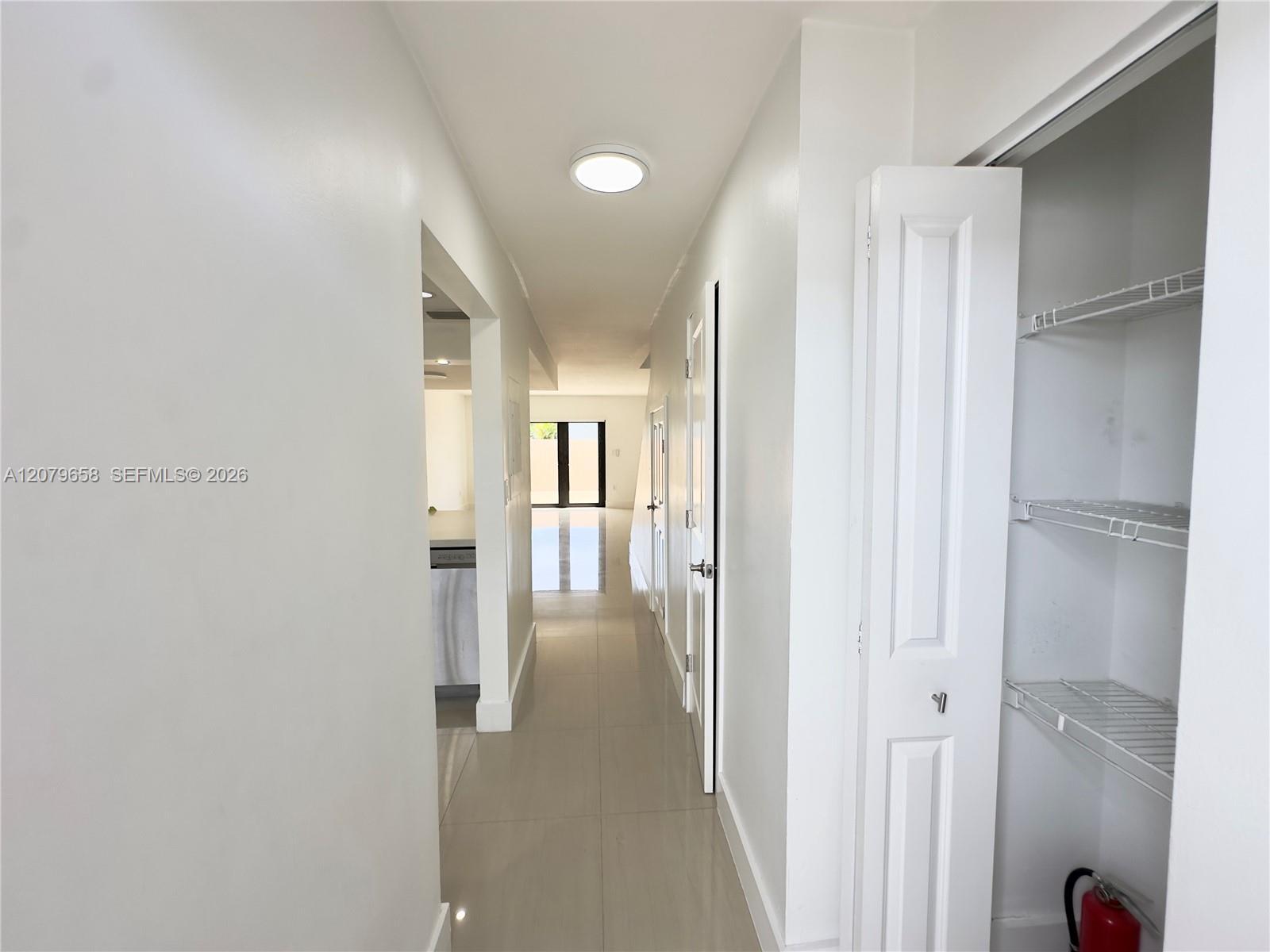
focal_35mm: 14
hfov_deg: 102.1
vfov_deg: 85.7
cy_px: 476
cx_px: 635
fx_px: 514
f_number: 2.2
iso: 40
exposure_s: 1/164
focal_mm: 2.22
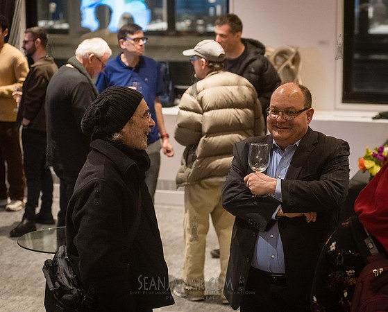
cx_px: 218
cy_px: 156
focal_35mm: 95
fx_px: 1089
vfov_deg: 16.3
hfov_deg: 20.2
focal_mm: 80
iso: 6400
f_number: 3.5
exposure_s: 1/125
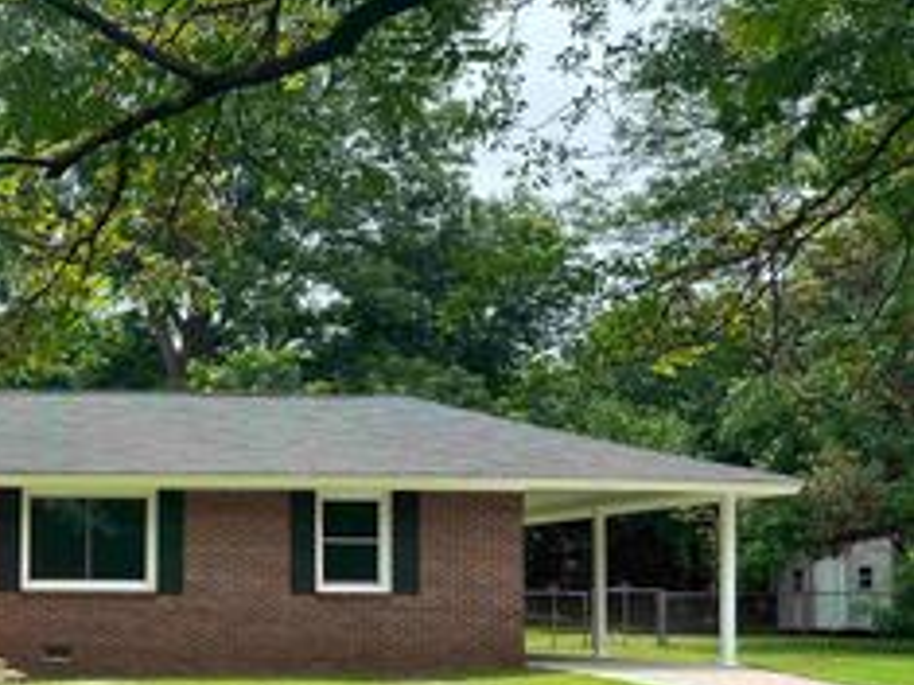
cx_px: -54
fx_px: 1346
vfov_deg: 27.8
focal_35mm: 51
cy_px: 574
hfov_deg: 33.4
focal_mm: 6.86
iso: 80
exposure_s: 1/1988
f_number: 1.78
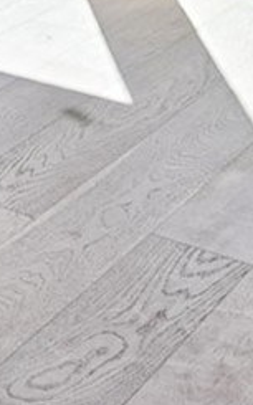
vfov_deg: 13.4
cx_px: -656
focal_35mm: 127
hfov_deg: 7.9
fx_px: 1402
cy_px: -477
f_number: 6.3
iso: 200
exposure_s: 1/200
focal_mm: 10
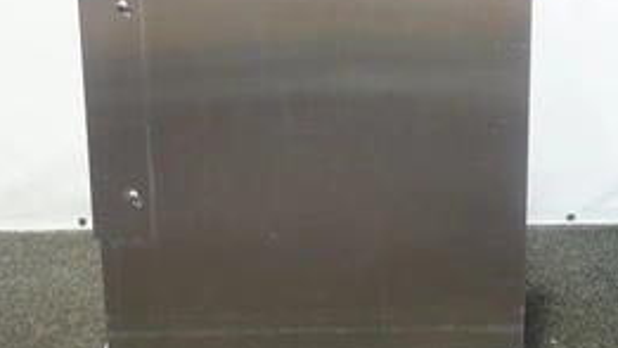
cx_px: 309
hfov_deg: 29.3
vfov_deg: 16.6
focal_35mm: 72
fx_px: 1180
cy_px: 40
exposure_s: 1/15
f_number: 5
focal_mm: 30
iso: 800
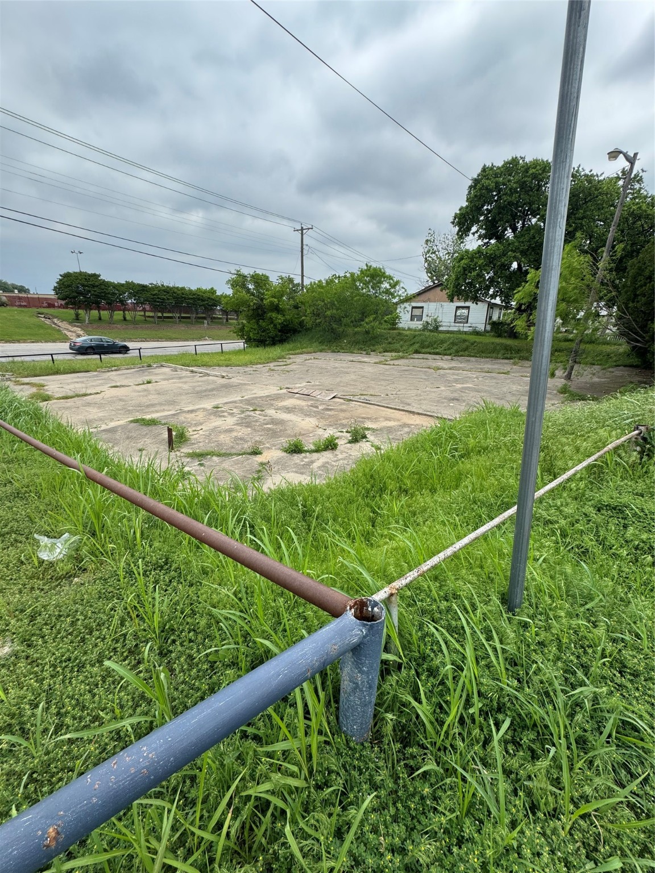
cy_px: 436
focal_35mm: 14
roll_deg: -0.4
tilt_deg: -18.9
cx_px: 328
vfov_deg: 102.1
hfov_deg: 85.7
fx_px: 353
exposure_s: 1/932
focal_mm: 2.22
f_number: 2.2
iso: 40
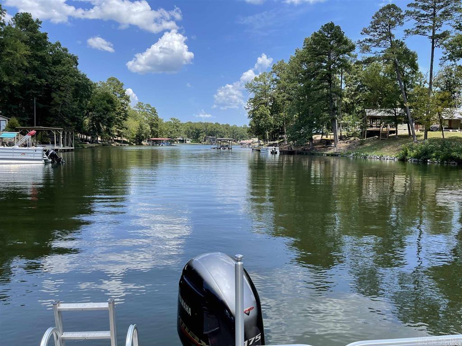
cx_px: 231
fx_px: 347
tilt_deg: -7.6
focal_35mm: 26
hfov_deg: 67.3
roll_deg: -2.0
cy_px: 173
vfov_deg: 53.1
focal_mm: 5.1
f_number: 1.6
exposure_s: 1/2247
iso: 32
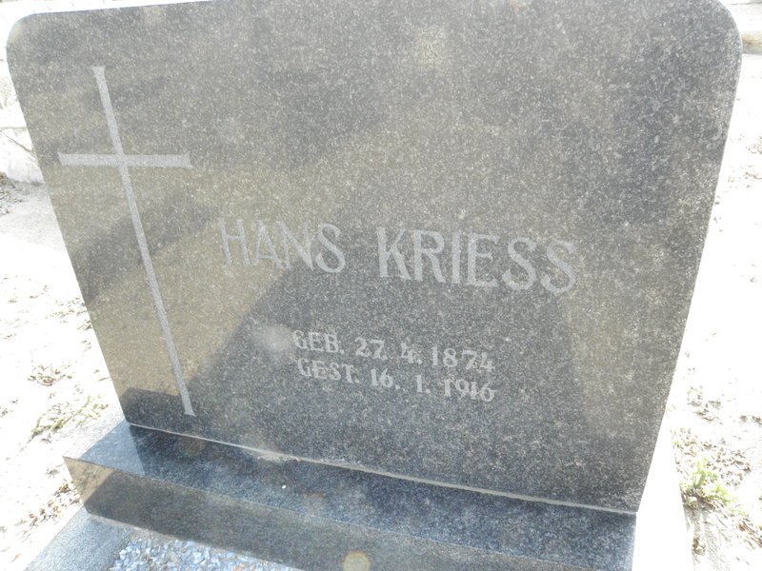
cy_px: 286
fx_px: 572
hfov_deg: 67.3
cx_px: 381
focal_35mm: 26
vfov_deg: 53.1
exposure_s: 1/100
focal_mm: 4.6
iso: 200
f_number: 5.6
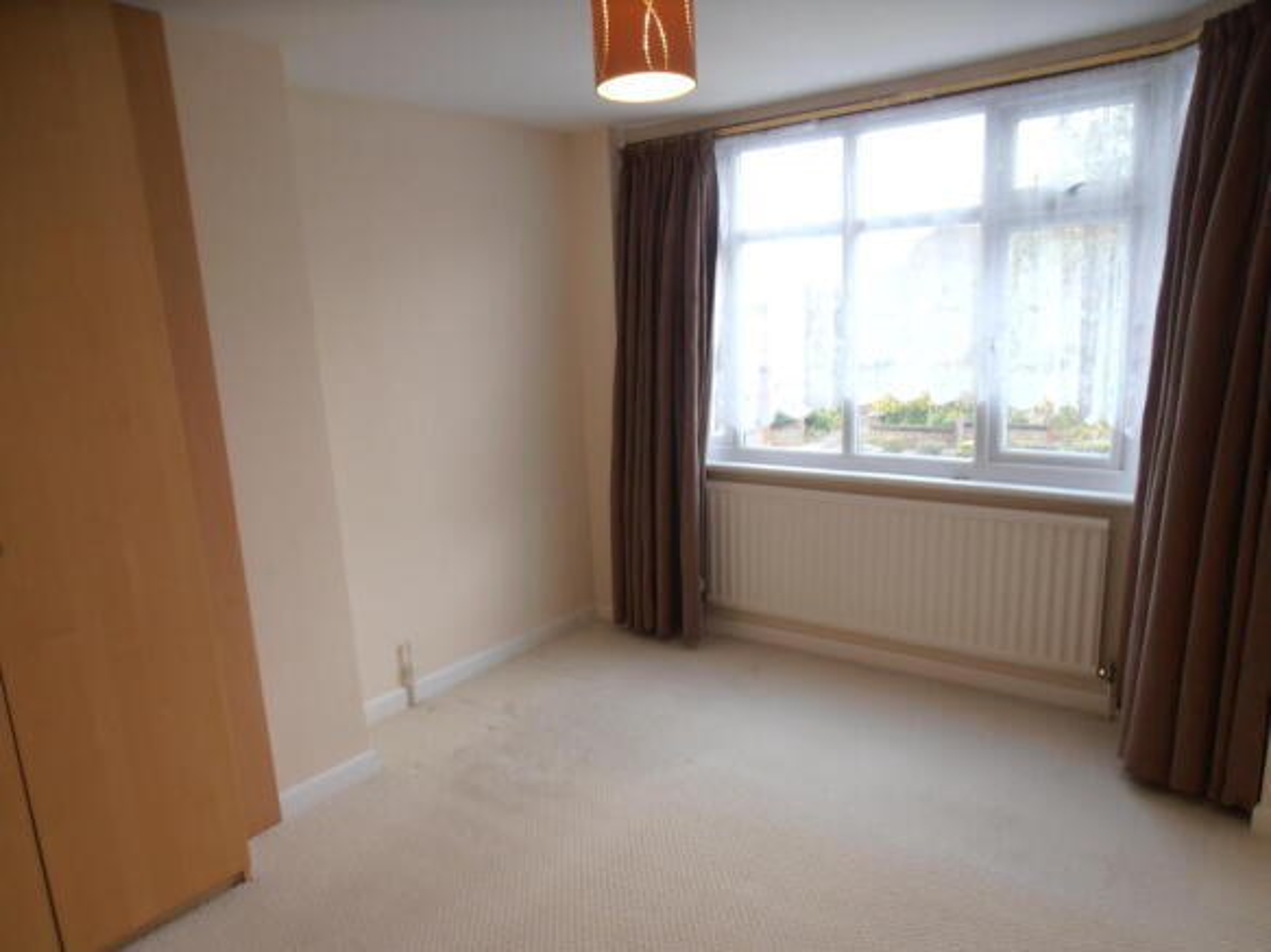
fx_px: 881
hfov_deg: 71.6
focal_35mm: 24
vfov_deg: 56.8
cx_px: 636
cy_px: 476
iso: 80
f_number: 3
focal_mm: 4.2
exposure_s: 1/30
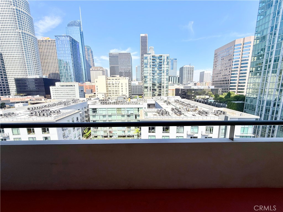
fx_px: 114
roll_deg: +0.9
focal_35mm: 14
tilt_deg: -10.3
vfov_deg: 85.7
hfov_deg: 102.1
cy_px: 106
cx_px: 142
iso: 20
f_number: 2.2
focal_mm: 2.22
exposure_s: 1/830
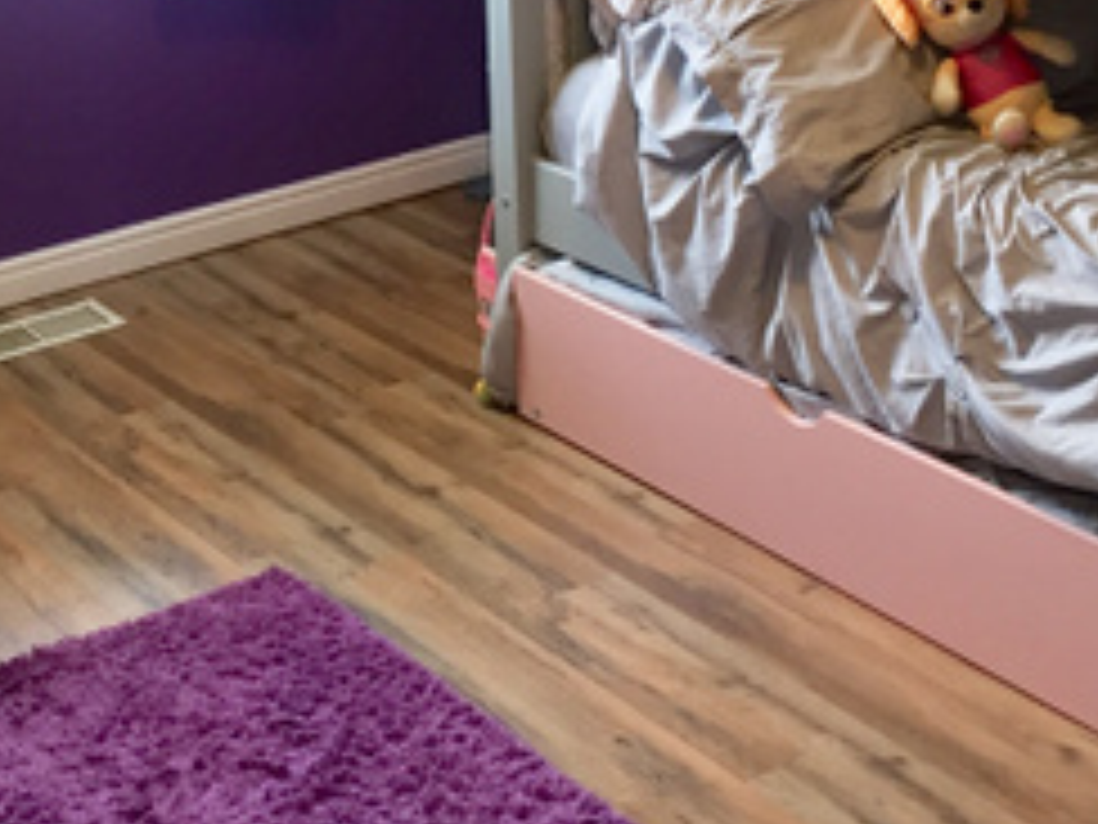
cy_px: -68
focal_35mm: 76
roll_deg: +1.5
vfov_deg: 18.7
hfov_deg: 25.6
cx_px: 387
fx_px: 2411
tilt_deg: -15.1
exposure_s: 1/30
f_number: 2.2
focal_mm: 4.15
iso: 64
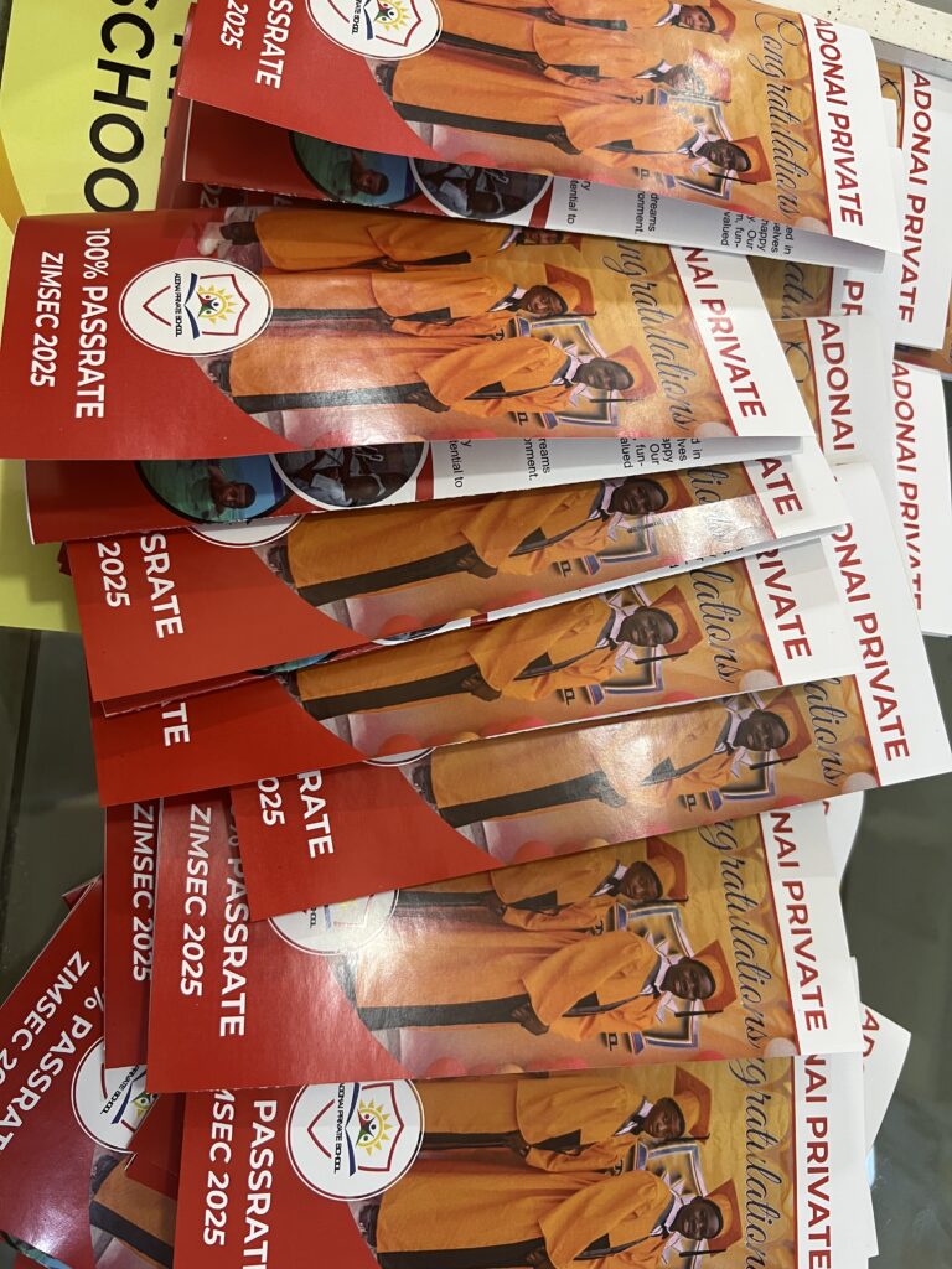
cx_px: 476
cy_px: 634
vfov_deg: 67.3
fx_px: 953
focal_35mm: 26
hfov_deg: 53.1
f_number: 1.5
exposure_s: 1/50
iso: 80
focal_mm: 5.7
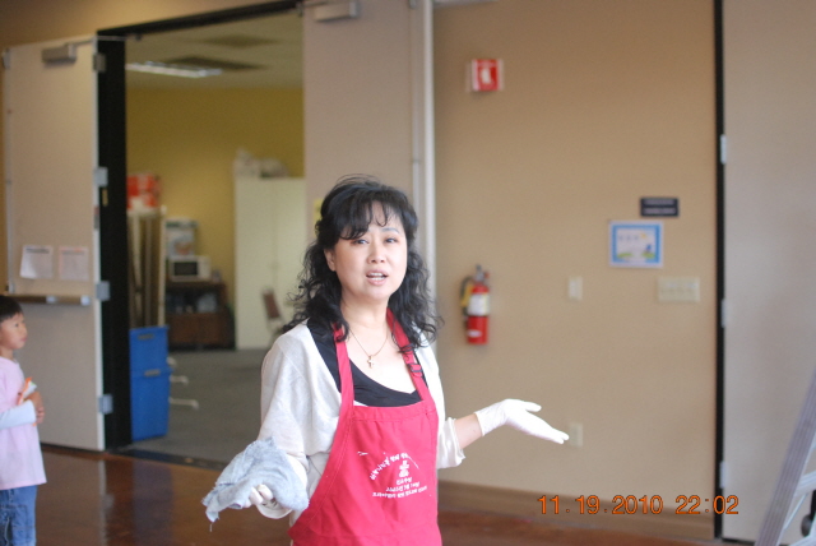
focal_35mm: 52
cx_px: 408
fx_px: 1191
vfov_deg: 25.8
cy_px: 273
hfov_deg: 37.8
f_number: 1.8
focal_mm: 35
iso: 800
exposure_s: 1/320
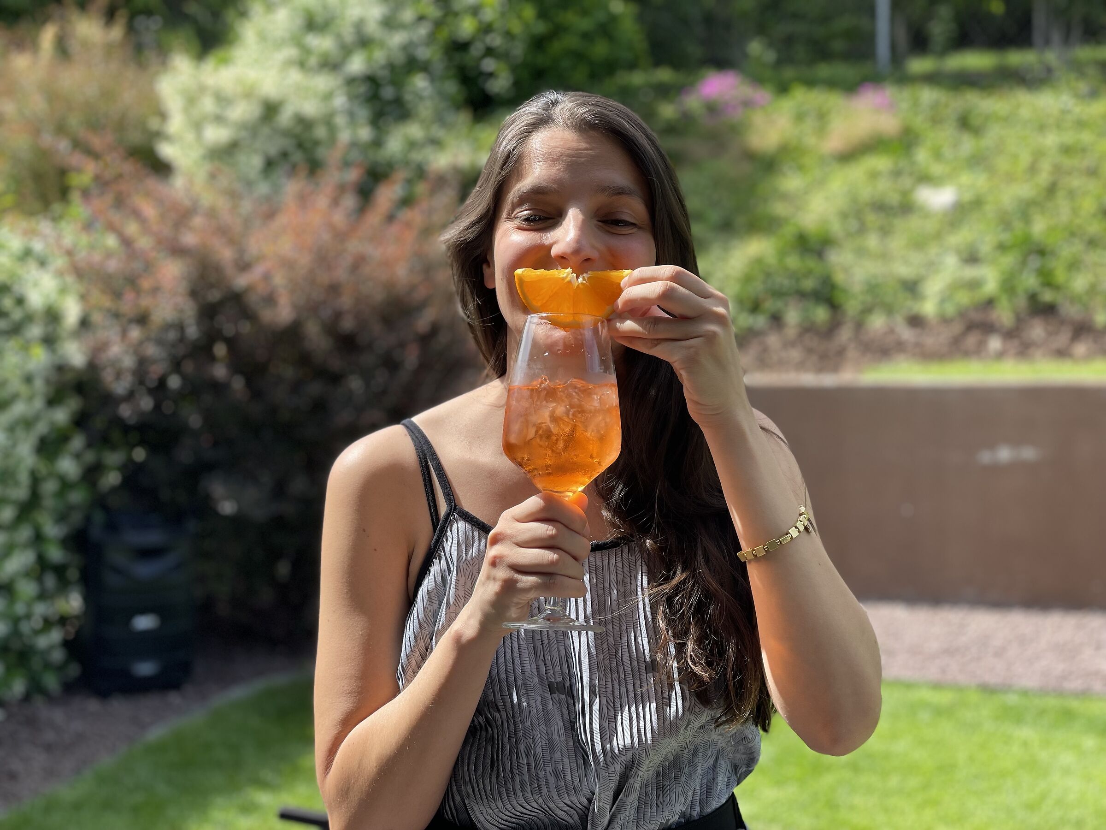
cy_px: 415
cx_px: 553
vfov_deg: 28.0
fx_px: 1661
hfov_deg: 36.8
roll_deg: +0.4
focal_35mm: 52
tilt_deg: -1.9
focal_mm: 6
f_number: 2
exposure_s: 1/494
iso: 25
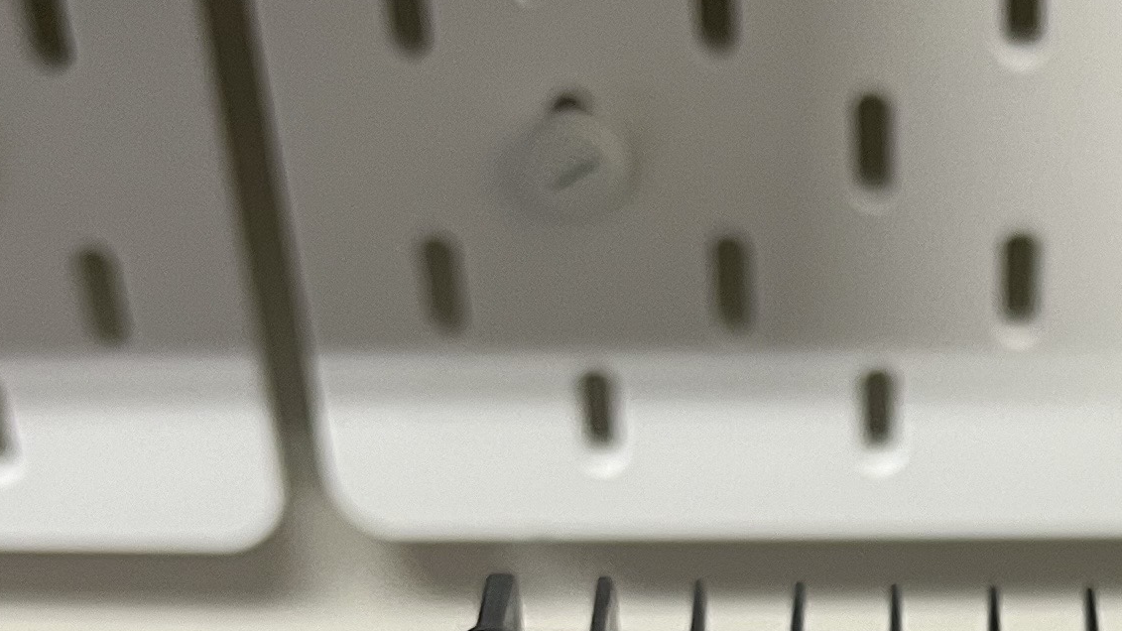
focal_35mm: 101
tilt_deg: -47.9
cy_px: 1345
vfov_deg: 10.7
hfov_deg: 20.8
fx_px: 3005
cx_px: 988
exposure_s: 1/60
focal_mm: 5.7
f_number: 1.5
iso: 160
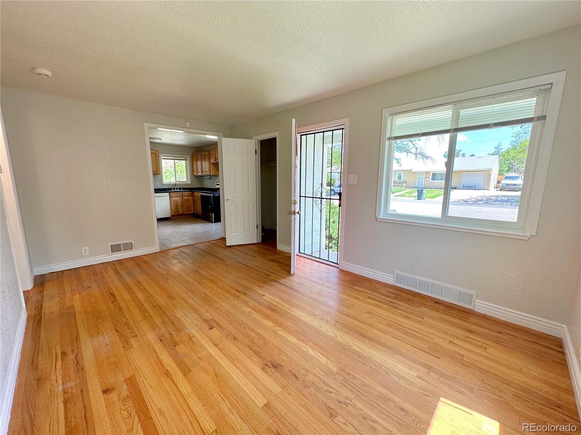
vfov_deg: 85.7
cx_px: 290
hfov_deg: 102.1
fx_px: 235
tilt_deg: -9.5
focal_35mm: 14
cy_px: 218
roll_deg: -0.7
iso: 50
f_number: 2.2
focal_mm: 2.22
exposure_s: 1/120
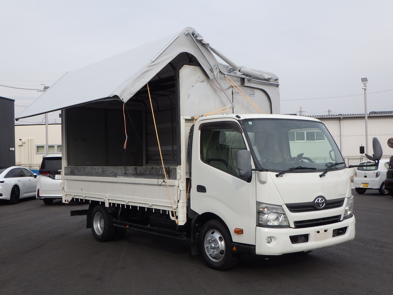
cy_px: 148
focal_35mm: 42
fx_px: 477
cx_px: 196
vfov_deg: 34.3
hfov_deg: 44.8
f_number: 5
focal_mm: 7.5
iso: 125
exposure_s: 1/400
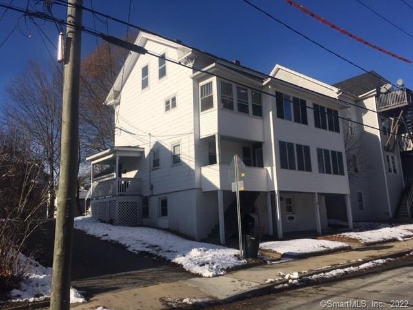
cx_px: 206
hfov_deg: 61.7
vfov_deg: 48.2
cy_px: 155
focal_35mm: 29
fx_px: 346
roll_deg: +2.4
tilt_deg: +11.0
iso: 25
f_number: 2.2
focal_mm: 4.15
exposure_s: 1/2959
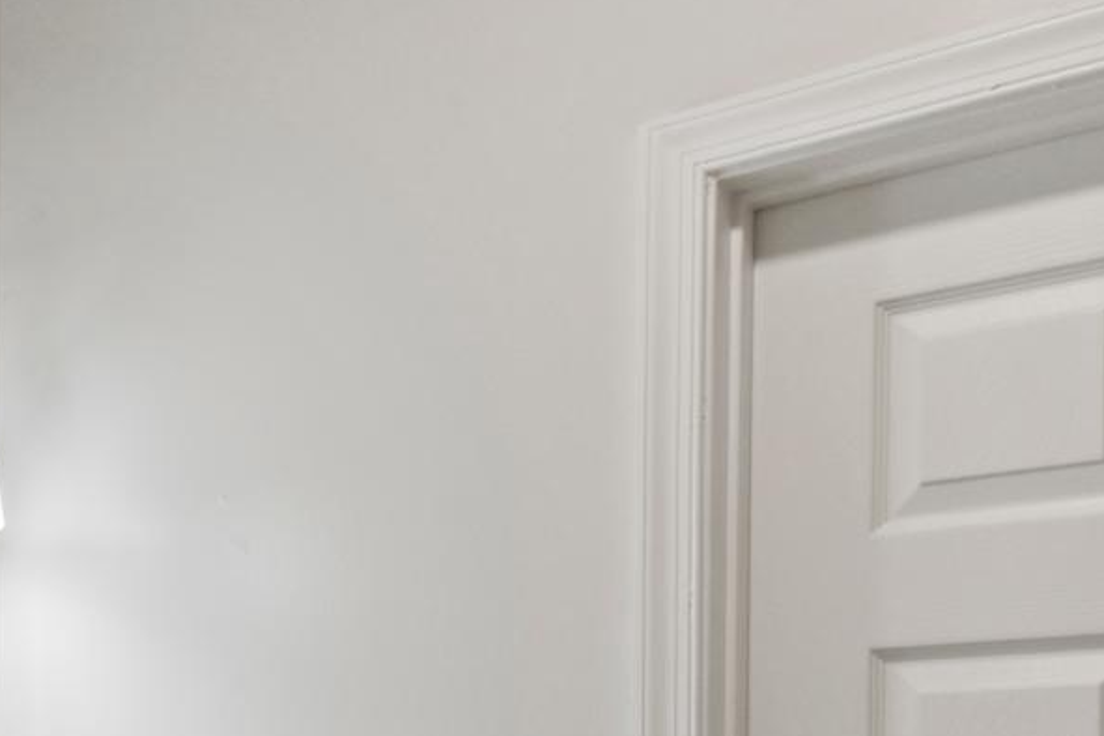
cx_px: 65
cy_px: 903
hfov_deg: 35.4
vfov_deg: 23.5
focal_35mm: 52
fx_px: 1595
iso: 100
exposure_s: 1
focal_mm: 10
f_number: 22
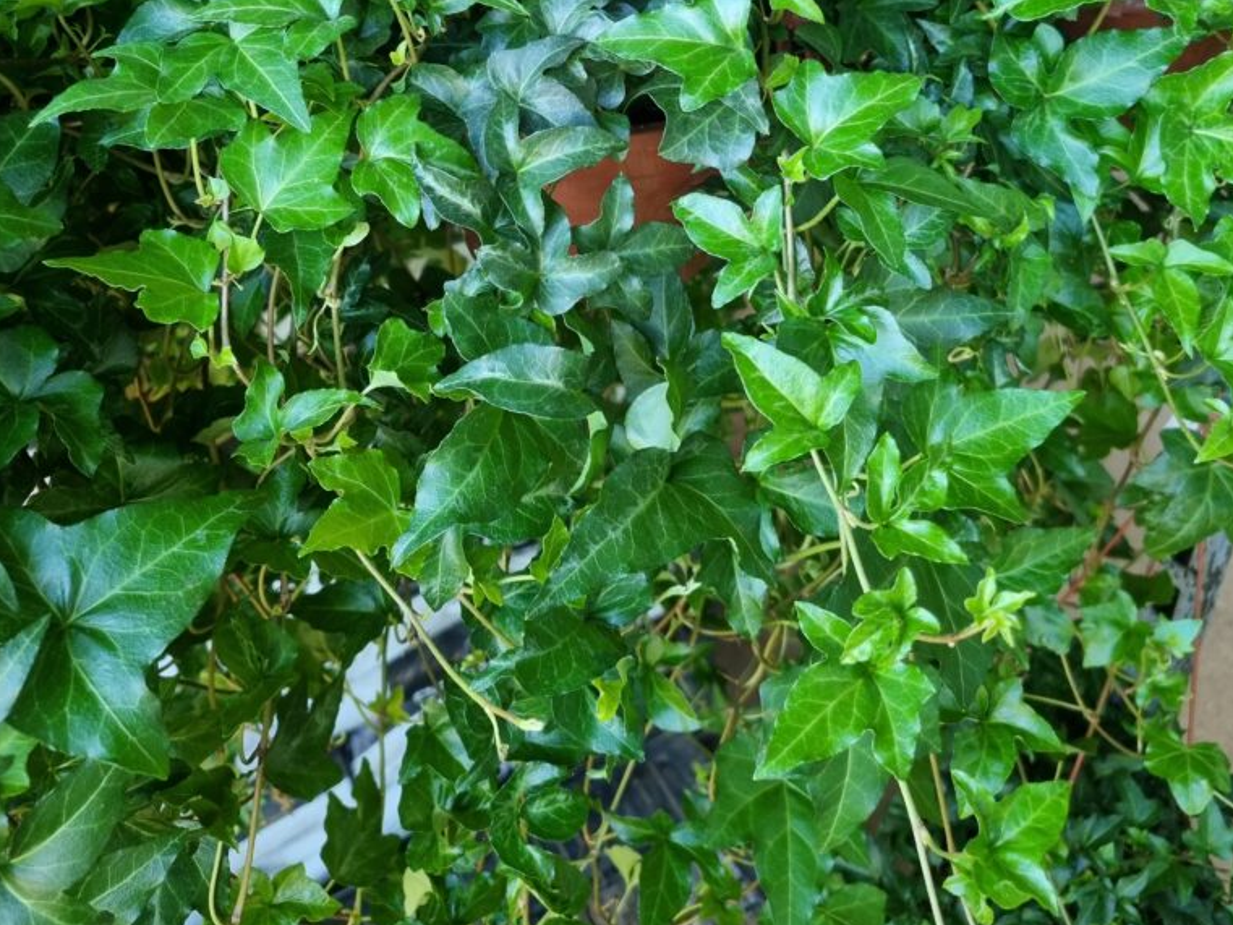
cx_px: 617
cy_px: 102
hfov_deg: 52.6
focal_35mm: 35
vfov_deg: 38.1
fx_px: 1247
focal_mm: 5.4
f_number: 1.8
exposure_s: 1/60
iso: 160
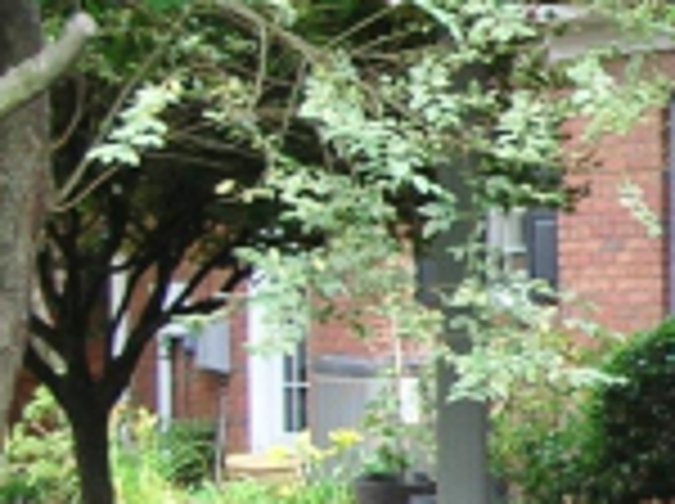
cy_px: 266
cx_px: 1192
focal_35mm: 188
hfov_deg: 10.0
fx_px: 3660
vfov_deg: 7.9
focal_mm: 6.9
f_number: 2.8
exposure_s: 1/55.8
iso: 50
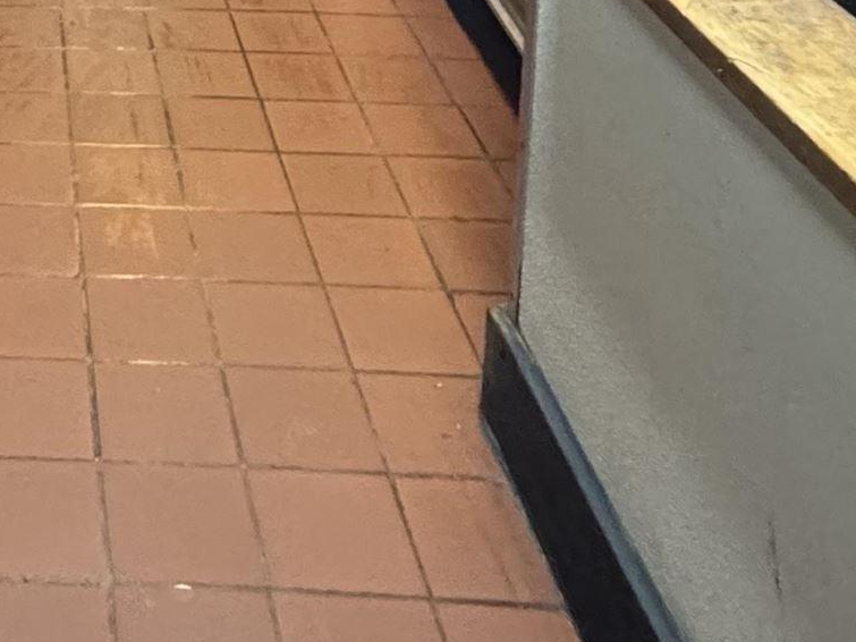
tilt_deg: -10.8
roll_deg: +1.3
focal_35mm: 57
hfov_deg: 29.7
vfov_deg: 20.9
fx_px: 1409
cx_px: -132
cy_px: -380
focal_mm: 2.22
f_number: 2.2
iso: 800
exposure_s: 1/60
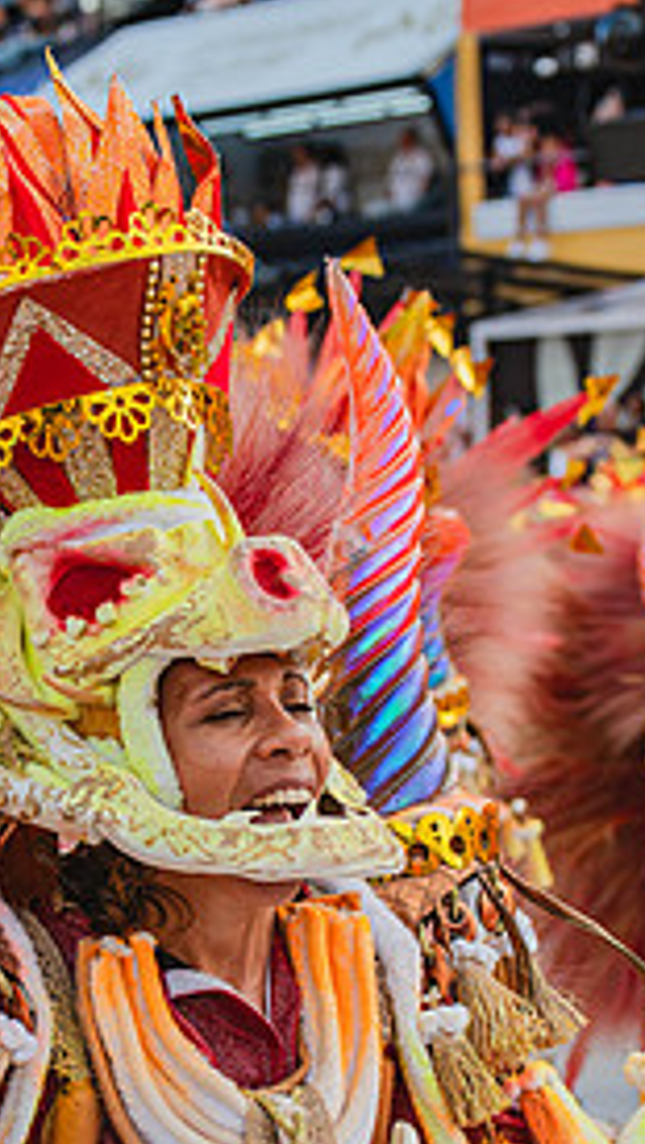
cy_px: 761
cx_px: 127
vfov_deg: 17.8
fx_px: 3643
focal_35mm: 120
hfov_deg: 10.1
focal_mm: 70
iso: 640
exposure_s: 1/1600
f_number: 5.6
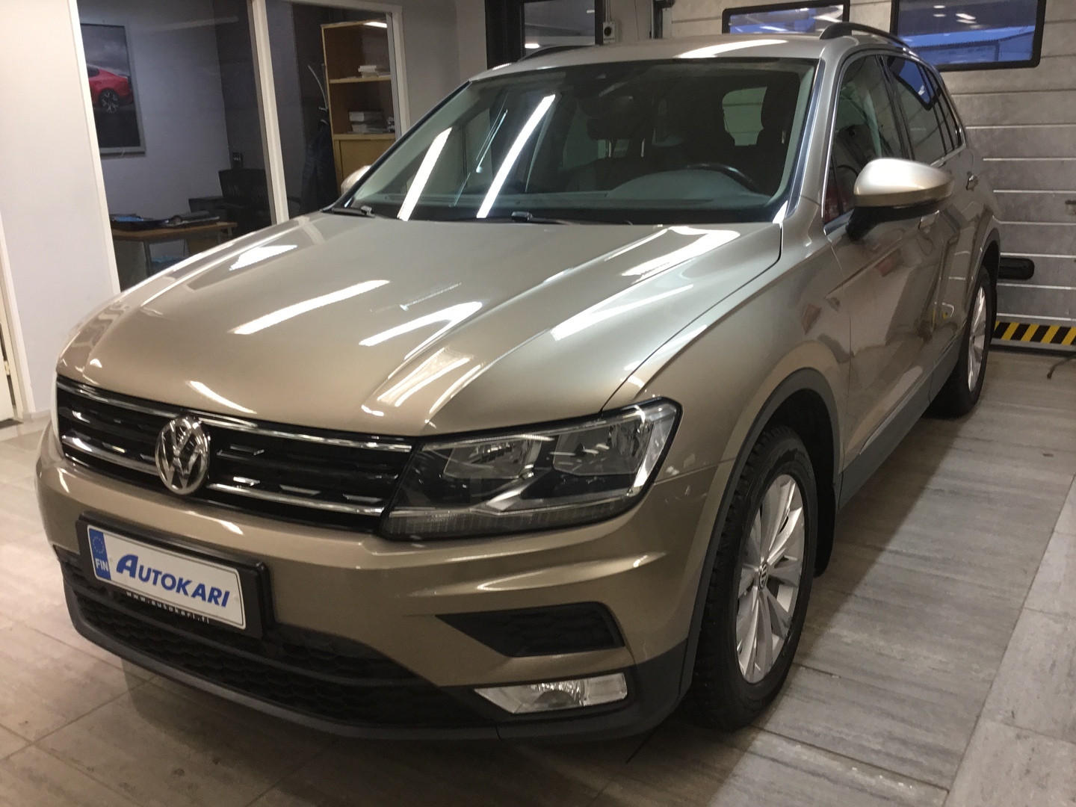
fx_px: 964
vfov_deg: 45.4
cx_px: 538
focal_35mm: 31
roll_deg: +3.3
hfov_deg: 58.4
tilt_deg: -16.1
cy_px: 404
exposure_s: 1/33
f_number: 2.4
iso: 80
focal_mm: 3.3
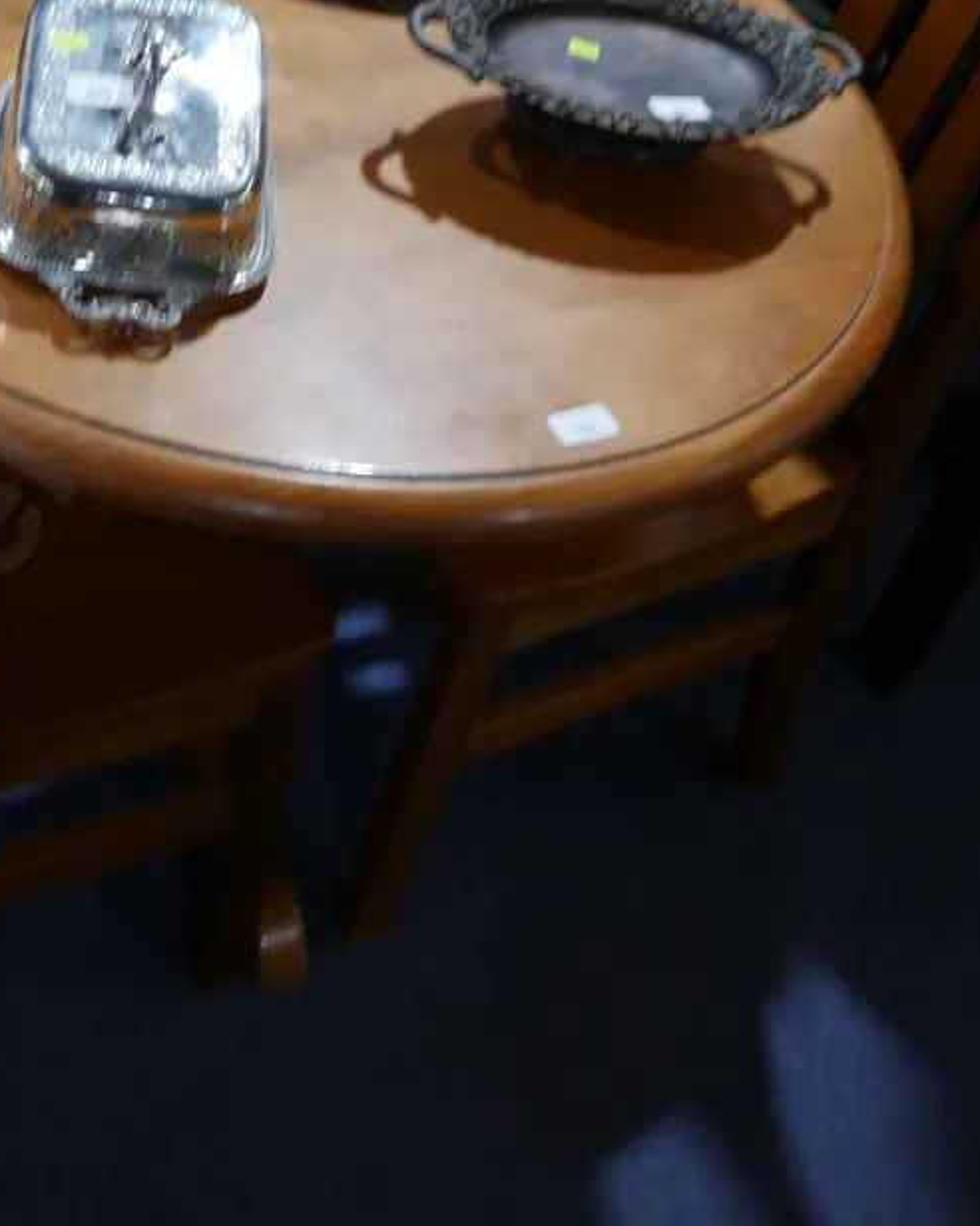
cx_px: 230
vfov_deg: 34.6
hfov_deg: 28.6
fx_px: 1885
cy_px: 207
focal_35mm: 52
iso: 320
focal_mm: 16
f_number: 3.6
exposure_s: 1/60
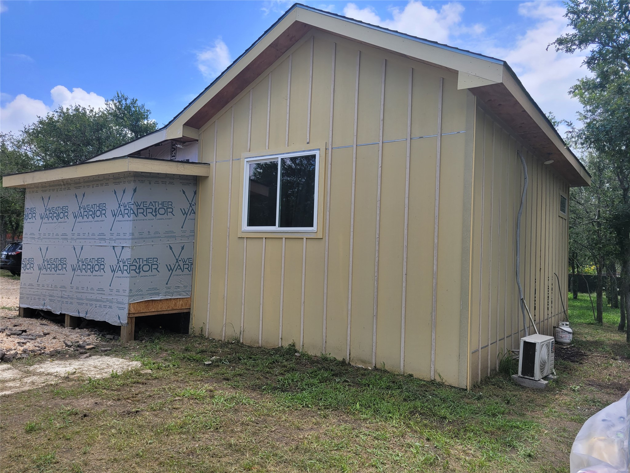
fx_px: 473
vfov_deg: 53.1
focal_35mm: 26
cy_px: 236
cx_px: 315
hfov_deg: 67.3
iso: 40
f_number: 1.8
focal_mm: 5.4
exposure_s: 1/2021
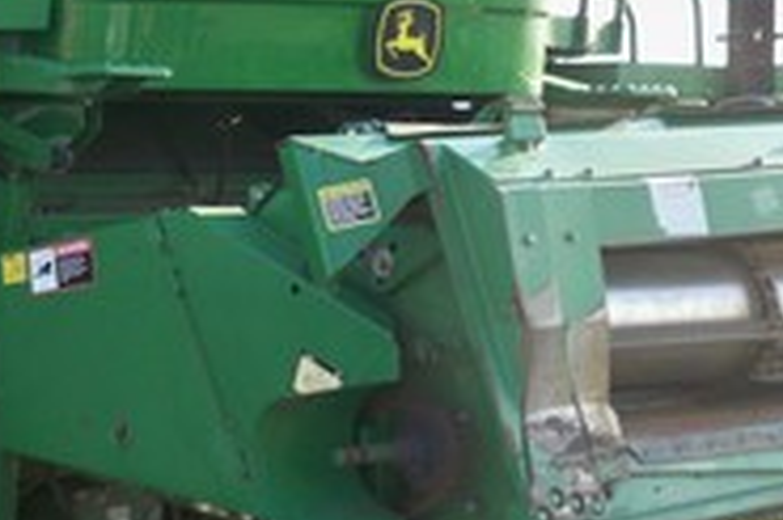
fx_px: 2325
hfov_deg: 18.4
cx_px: -63
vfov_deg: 12.5
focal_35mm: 107
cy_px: -80
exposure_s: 1/200
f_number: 3.1
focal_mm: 6.3
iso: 100
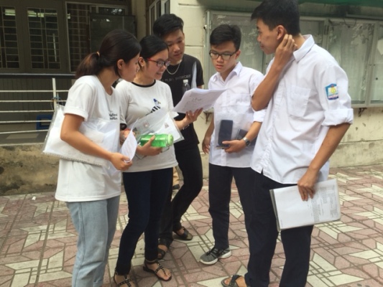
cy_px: 144
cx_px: 192
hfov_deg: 61.6
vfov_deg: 48.2
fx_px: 321
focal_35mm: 29
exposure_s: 1/262
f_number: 2.2
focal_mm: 4.15
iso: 32
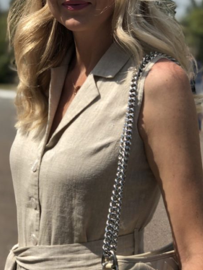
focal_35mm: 88
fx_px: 688
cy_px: 128
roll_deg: +0.6
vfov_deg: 22.2
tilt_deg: -6.6
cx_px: 96
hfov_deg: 16.8
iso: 16
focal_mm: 6
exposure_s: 1/979
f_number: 2.4
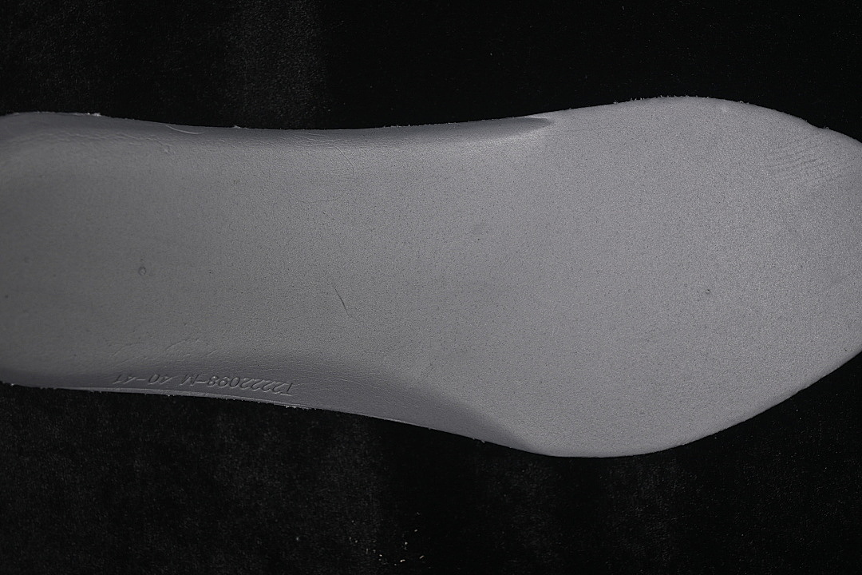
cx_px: 431
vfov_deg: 18.2
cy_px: 288
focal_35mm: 75
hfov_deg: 27.0
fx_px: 1796
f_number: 7.1
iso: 160
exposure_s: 1/80
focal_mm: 50
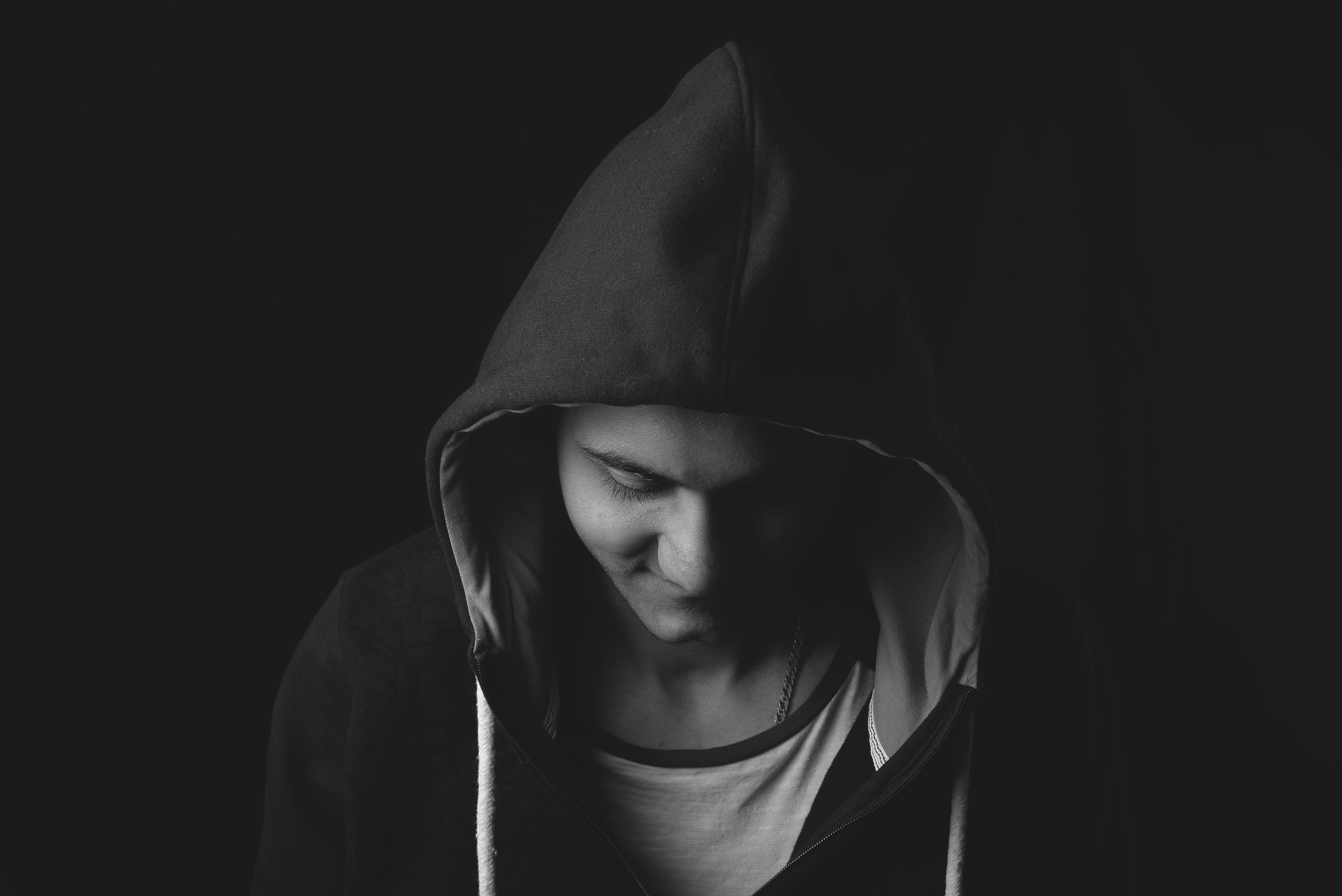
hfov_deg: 39.6
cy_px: 448
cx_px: 671
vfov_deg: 27.0
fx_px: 1865
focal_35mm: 50
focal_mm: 50
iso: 100
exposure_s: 1/125
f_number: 10
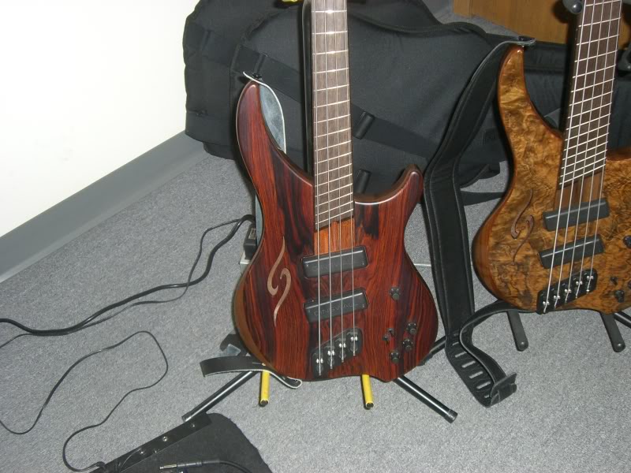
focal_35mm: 47
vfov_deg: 30.9
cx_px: 316
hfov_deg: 40.4
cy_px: 236
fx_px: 857
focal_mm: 7.6
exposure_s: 1/60
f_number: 3
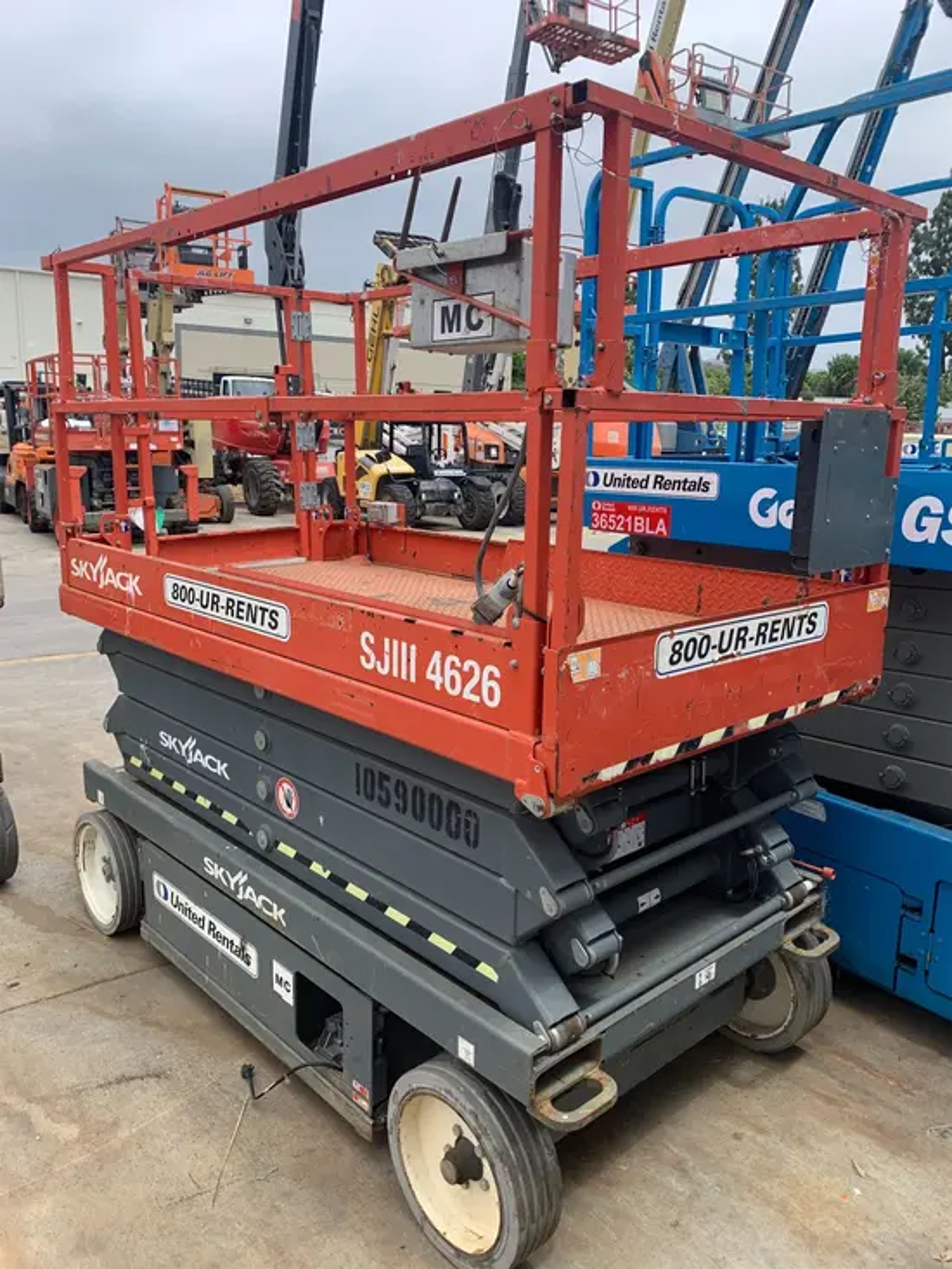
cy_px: 634
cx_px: 476
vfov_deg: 67.3
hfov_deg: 53.1
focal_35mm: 26
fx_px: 953
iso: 25
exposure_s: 1/1250
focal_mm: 4.25
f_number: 1.8
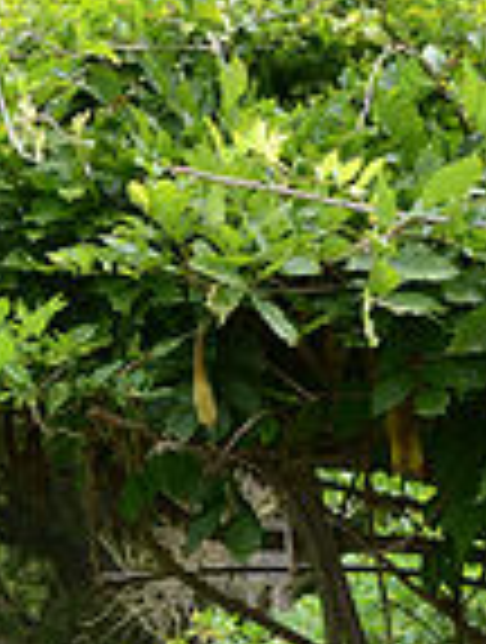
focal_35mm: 198
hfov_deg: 7.4
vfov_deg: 9.5
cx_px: -243
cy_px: 1184
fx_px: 3690
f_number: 6.3
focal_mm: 34
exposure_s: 1/160
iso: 500
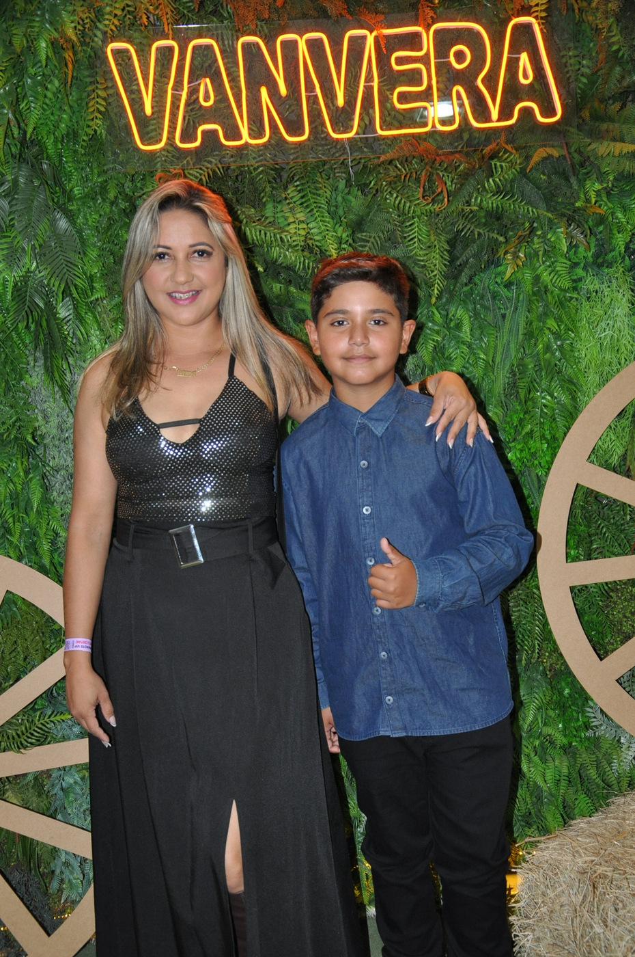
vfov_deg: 43.6
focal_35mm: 45
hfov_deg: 29.8
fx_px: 1193
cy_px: 478
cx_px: 318
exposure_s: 1/60
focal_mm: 30
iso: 800
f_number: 4.2
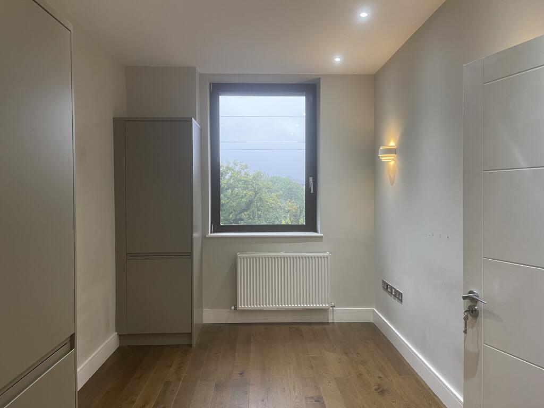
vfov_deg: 54.9
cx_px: 272
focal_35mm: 25
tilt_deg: -2.1
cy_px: 204
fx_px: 393
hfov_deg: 69.4
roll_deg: +0.3
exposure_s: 1/50
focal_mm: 5.1
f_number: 1.6
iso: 80
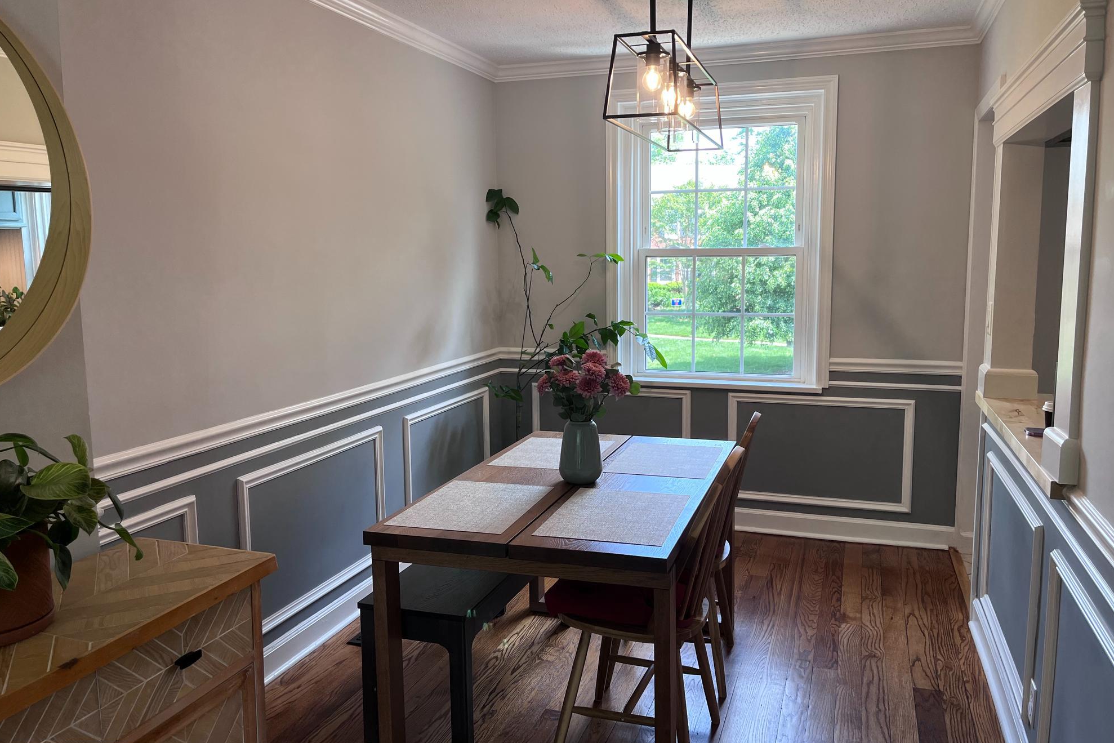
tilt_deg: -7.7
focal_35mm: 28
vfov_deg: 46.4
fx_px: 866
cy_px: 360
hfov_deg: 65.5
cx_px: 570
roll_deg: +0.2
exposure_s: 1/120
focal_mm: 5.1
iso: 80
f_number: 1.6
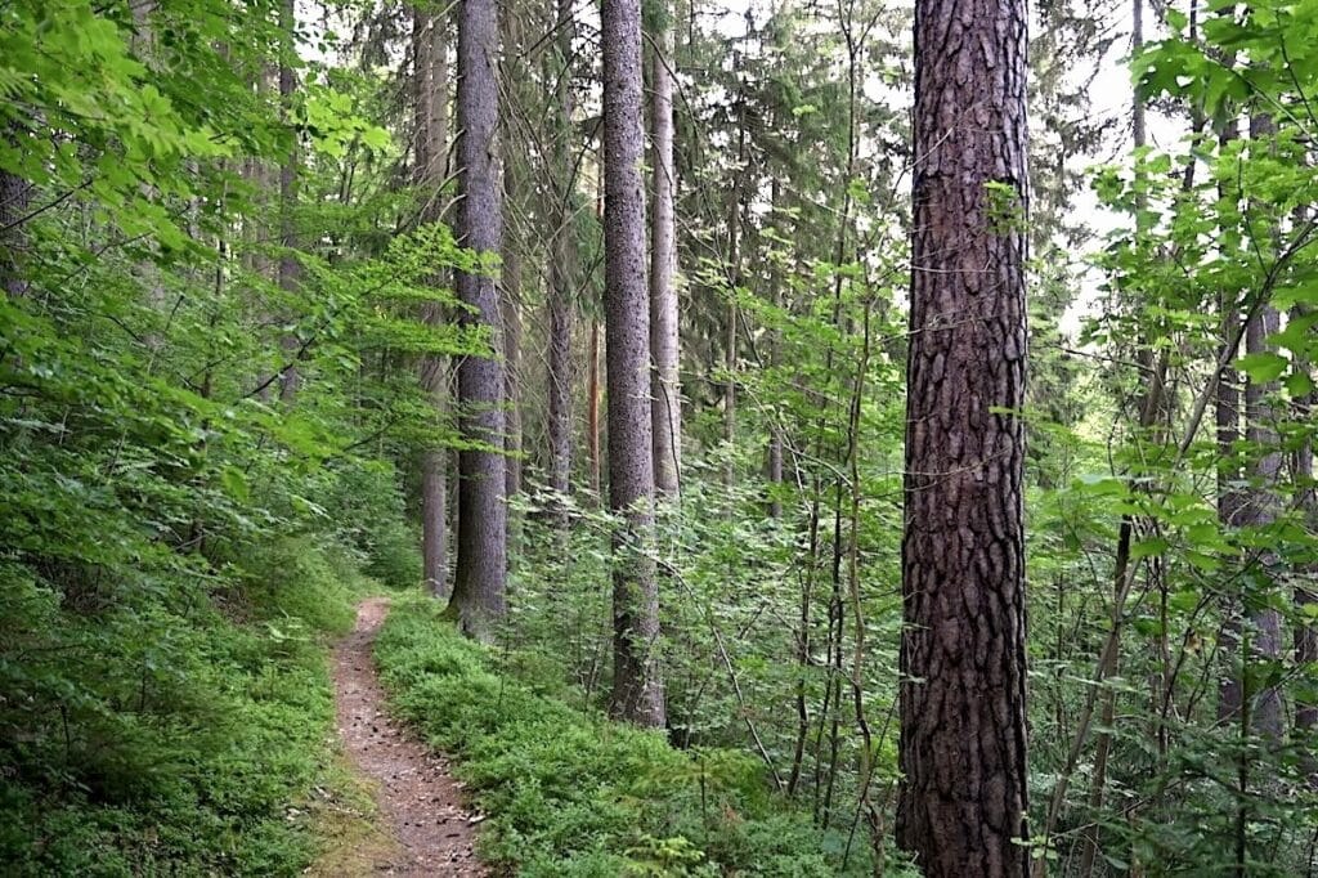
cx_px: 659
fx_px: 1098
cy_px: 439
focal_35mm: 30
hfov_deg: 61.9
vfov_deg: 43.6
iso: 1600
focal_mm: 30
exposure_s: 1/125
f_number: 4
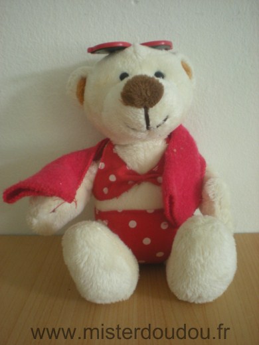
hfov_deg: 37.7
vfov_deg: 49.0
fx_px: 379
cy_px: 172
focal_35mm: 38
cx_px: 130
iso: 200
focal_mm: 6.3
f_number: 3.1
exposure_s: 1/15.2
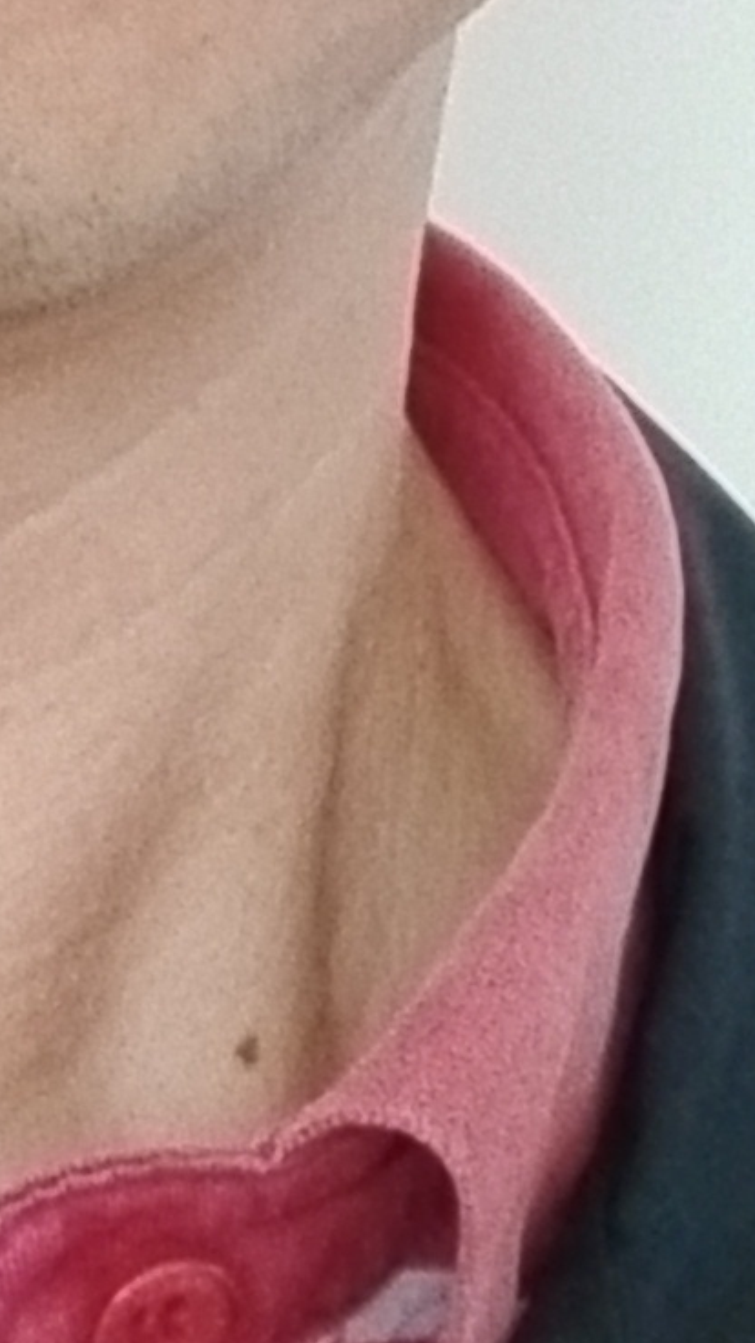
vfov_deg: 12.3
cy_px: -18
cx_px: -323
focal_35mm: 173
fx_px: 6157
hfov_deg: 6.9
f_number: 2
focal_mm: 3.87
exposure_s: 1/16.7
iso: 969
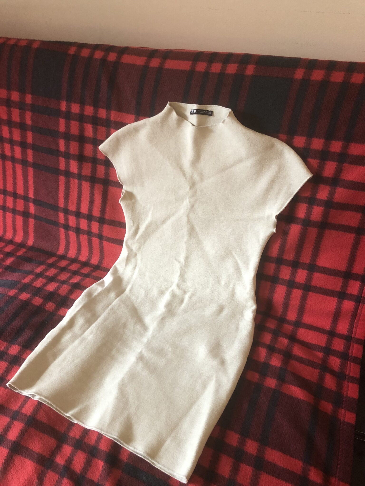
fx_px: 394
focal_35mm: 28
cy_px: 243
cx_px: 182
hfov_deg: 49.7
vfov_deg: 63.4
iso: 64
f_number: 1.8
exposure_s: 1/15
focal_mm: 3.99
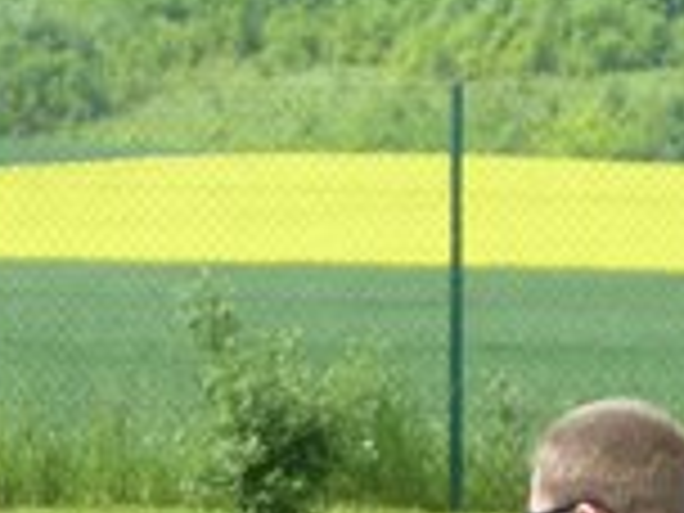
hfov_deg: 2.4
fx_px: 16539
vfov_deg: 1.8
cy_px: 1150
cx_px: -279
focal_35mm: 837
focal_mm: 29.9
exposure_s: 1/250
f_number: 4.5
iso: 80
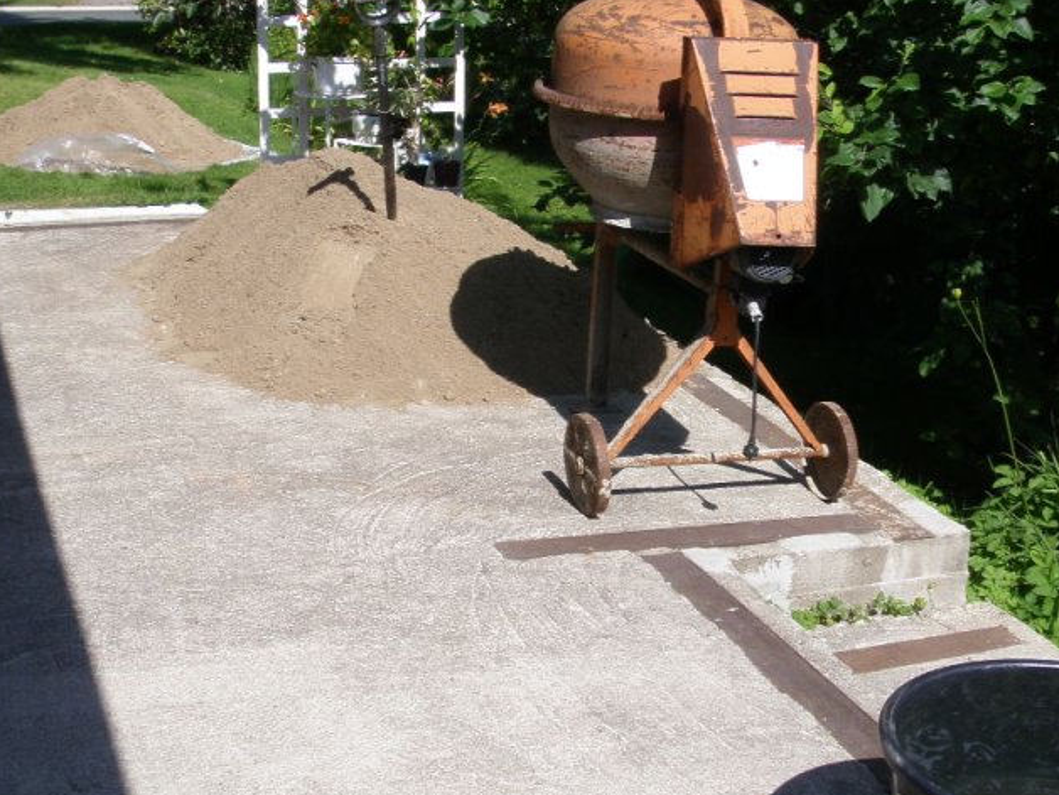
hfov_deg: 31.2
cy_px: 415
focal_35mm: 62
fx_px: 1897
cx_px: 496
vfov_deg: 23.6
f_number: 6.6
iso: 50
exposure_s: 1/160
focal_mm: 6.7
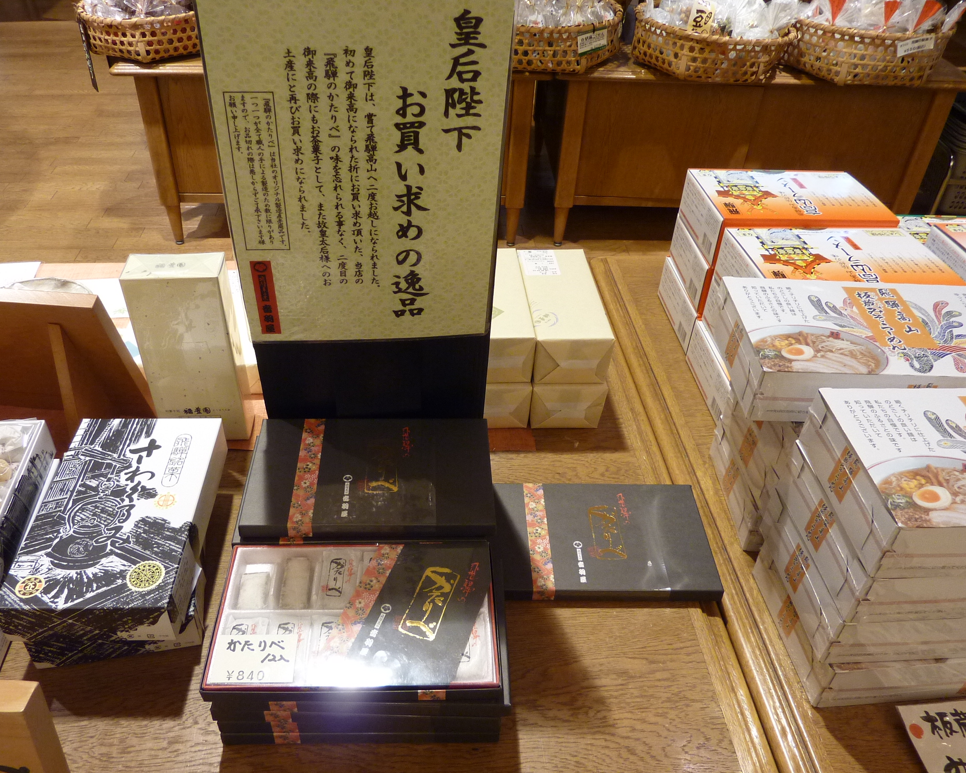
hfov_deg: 64.0
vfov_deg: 53.2
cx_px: 441
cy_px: 383
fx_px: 772
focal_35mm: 27
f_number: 3.3
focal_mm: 4.1
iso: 200
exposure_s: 1/30
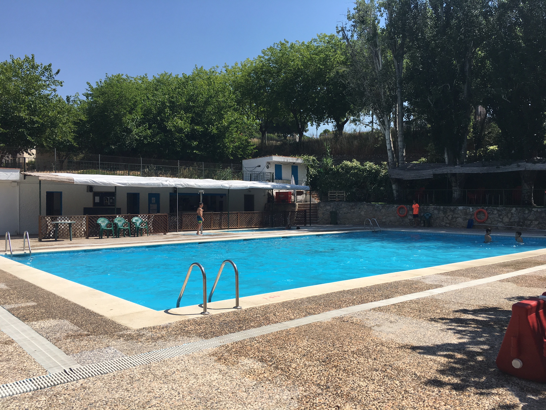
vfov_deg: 48.2
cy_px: 205
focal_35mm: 29
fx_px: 457
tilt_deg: +1.2
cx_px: 273
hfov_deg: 61.7
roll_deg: -0.2
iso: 25
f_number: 2.2
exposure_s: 1/1923
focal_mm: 4.15
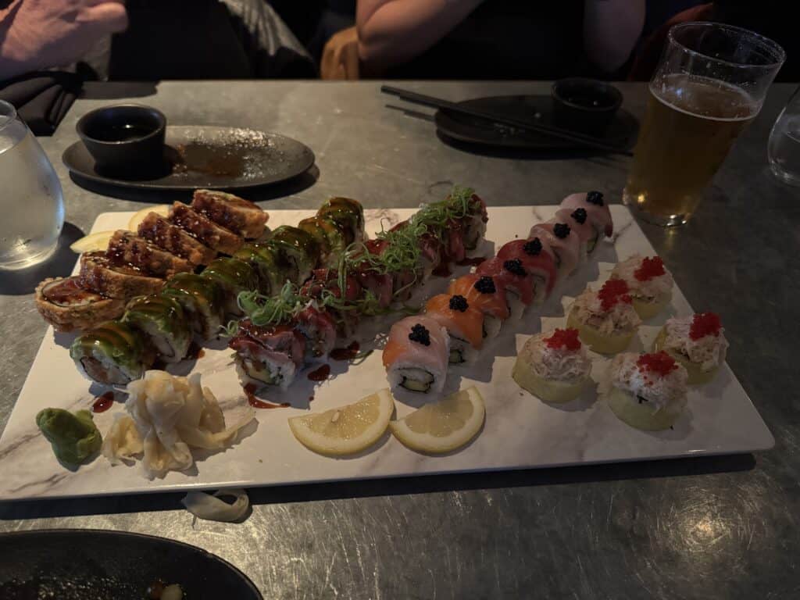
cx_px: 400
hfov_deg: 71.6
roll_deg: -4.4
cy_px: 300
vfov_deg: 56.8
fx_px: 555
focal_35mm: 24
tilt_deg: -44.5
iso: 1250
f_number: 1.78
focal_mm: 6.76
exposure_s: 1/30
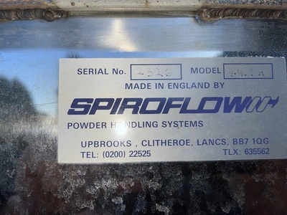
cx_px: 144
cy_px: 108
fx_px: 216
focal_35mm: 26
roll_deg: +0.8
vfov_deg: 53.1
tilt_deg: +2.4
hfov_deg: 67.3
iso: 32
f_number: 1.6
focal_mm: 5.1
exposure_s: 1/4016
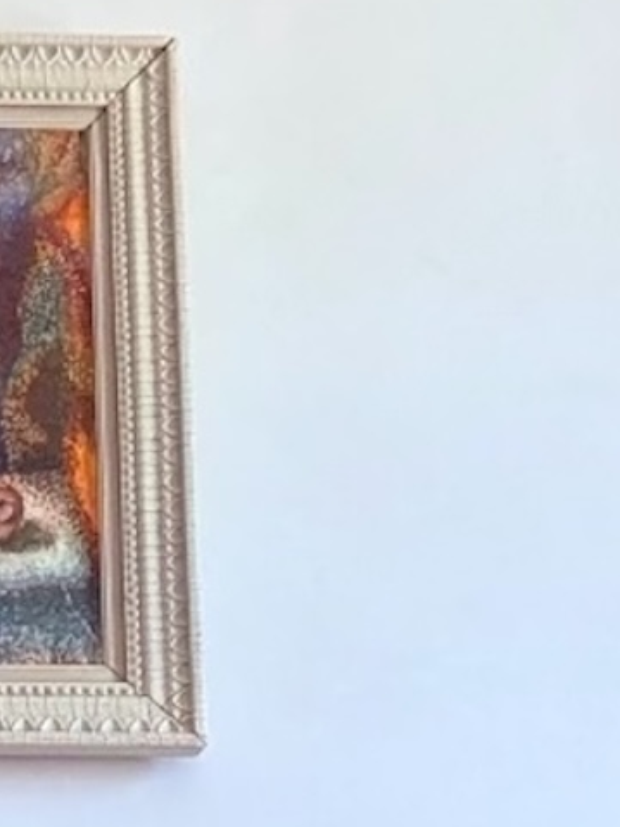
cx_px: -471
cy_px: 1201
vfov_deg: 16.8
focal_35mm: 107
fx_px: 2556
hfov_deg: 12.7
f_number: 1.9
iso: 125
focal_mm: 2.69
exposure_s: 1/60
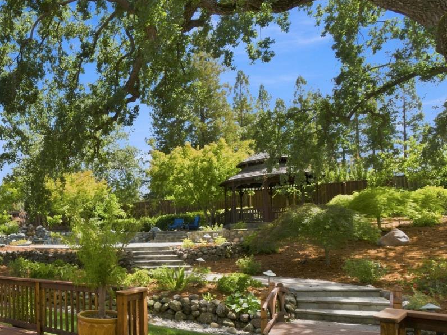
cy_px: 242
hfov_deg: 53.1
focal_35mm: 29
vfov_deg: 46.8
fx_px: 374
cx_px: 35
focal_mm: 16
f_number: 11
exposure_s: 1/125
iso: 320
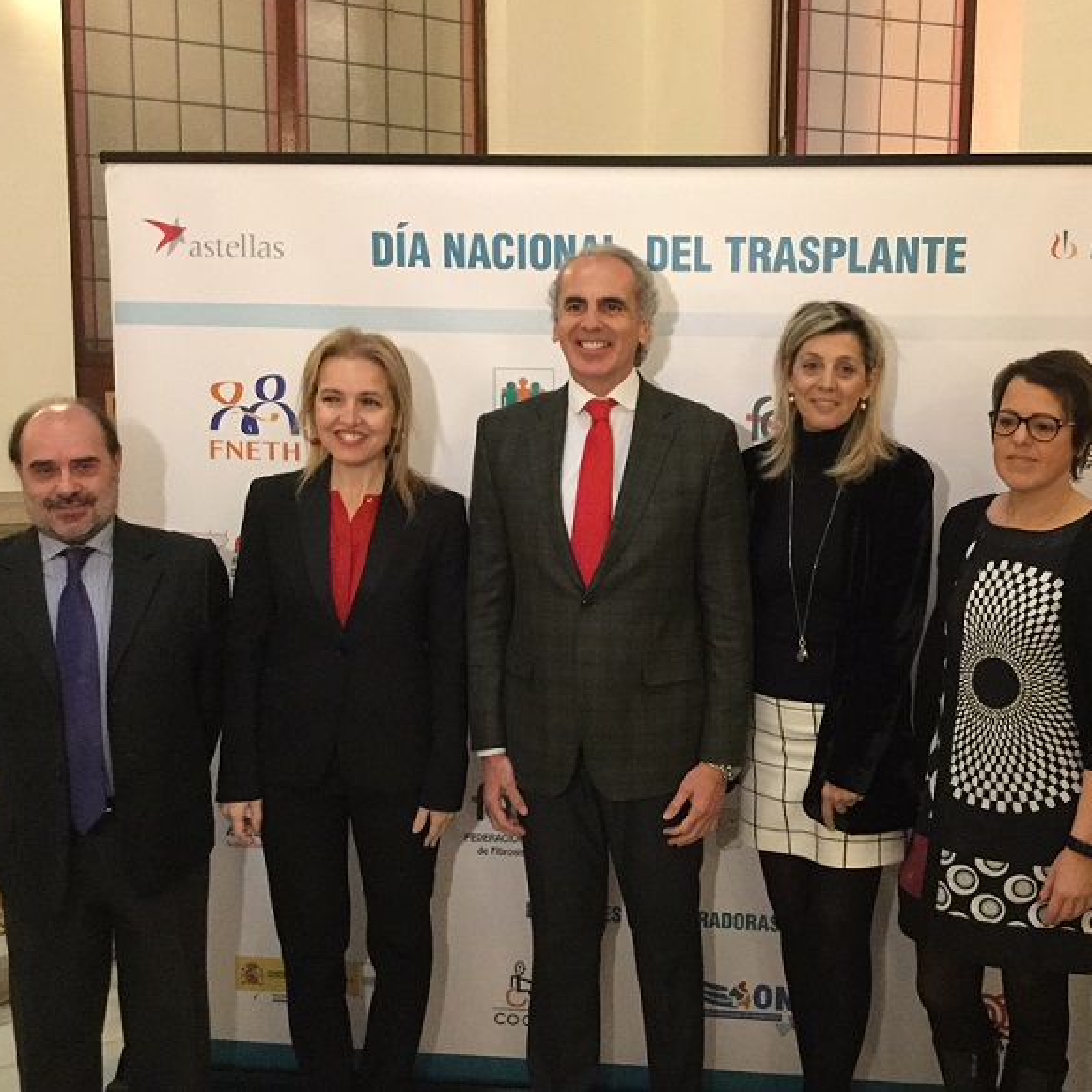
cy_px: 541
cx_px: 686
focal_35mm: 37
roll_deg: -3.1
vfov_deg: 44.9
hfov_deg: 44.5
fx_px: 1321
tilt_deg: -8.5
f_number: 2.4
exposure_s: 1/20
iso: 200
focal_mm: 3.3
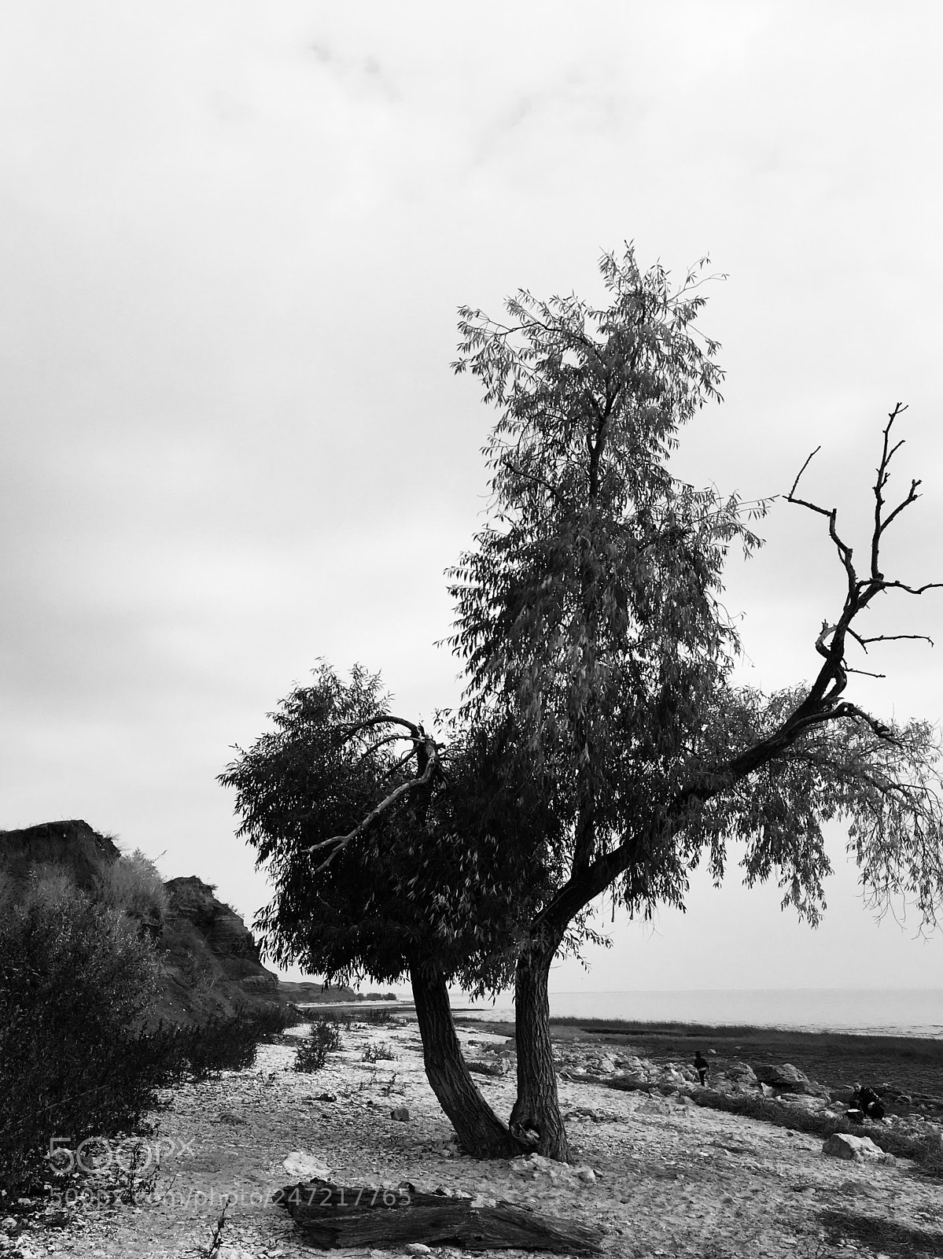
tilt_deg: +22.7
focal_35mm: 29
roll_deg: +0.1
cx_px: 472
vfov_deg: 61.7
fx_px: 1054
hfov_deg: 48.2
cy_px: 630
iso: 25
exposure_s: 1/1221
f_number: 2.2
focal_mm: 4.15
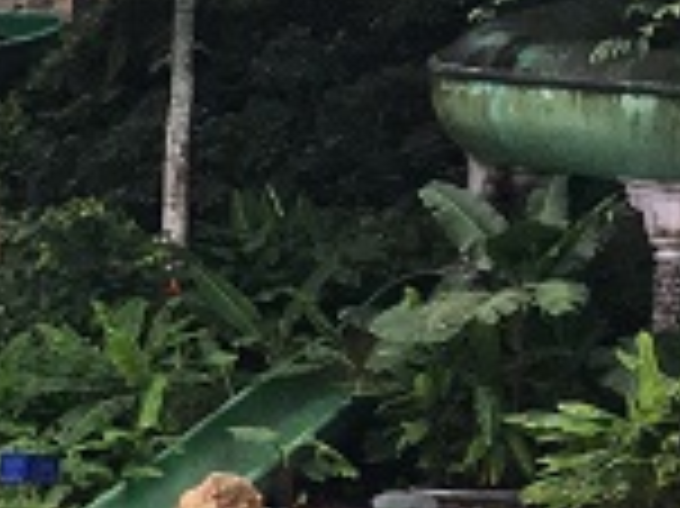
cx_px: -1045
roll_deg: -1.2
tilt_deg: -9.7
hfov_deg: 10.6
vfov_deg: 9.2
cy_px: 890
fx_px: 3023
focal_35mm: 154
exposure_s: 1/50
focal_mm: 4.15
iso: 32
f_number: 2.2
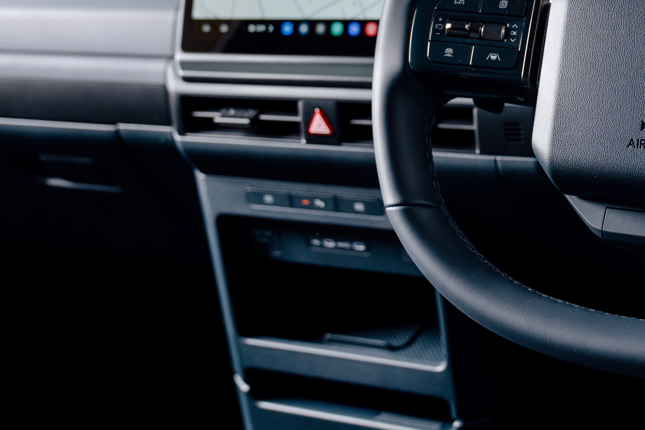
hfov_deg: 30.7
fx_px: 1129
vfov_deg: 21.3
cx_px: 555
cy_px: 93
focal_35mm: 63
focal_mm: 31
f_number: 4
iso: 400
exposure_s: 1/160
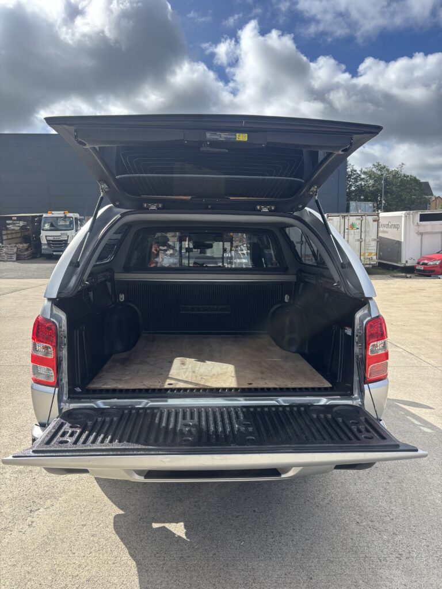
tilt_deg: -6.8
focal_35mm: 26
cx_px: 221
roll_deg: -0.2
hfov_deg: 53.1
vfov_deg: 67.3
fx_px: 443
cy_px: 294
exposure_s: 1/2193
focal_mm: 5.96
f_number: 1.6
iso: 50
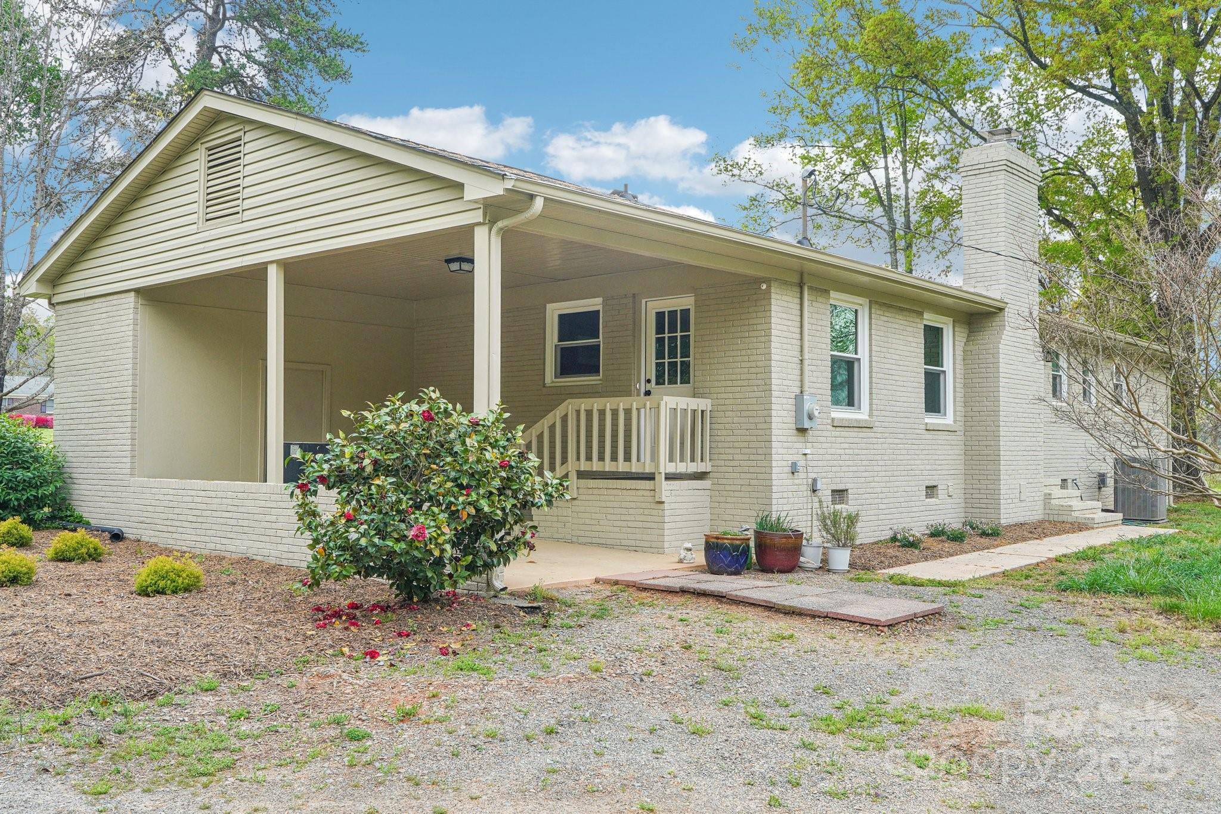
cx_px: 610
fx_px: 1017
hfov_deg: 61.9
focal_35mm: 30
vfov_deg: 43.6
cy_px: 407
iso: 200
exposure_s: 1/30
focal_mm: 20
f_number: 8
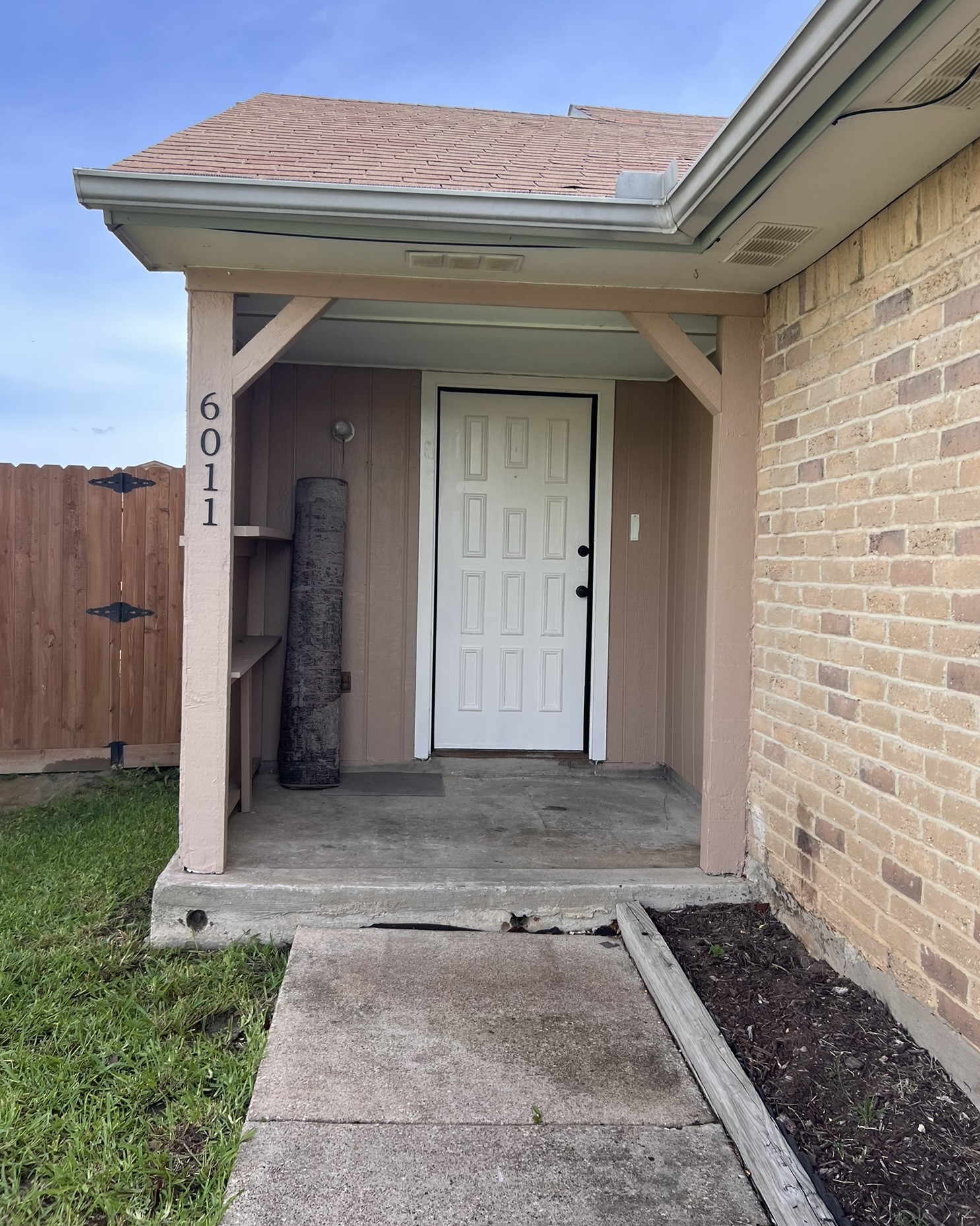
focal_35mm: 28
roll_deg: -0.4
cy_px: 569
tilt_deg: -5.7
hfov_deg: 51.5
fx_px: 1015
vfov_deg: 62.1
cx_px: 491
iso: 50
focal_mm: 5.7
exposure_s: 1/940
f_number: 1.5
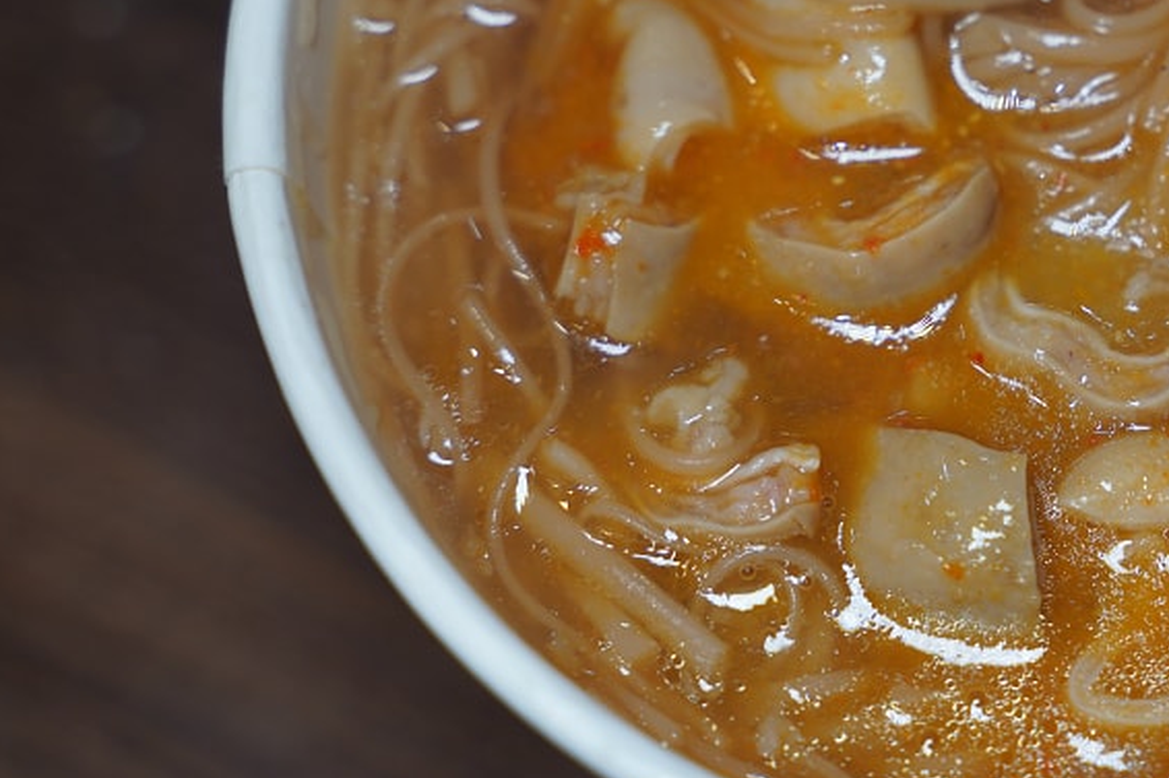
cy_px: 142
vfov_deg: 8.6
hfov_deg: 12.8
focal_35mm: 159
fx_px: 5161
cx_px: 1053
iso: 200
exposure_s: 1/80
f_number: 4
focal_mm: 75
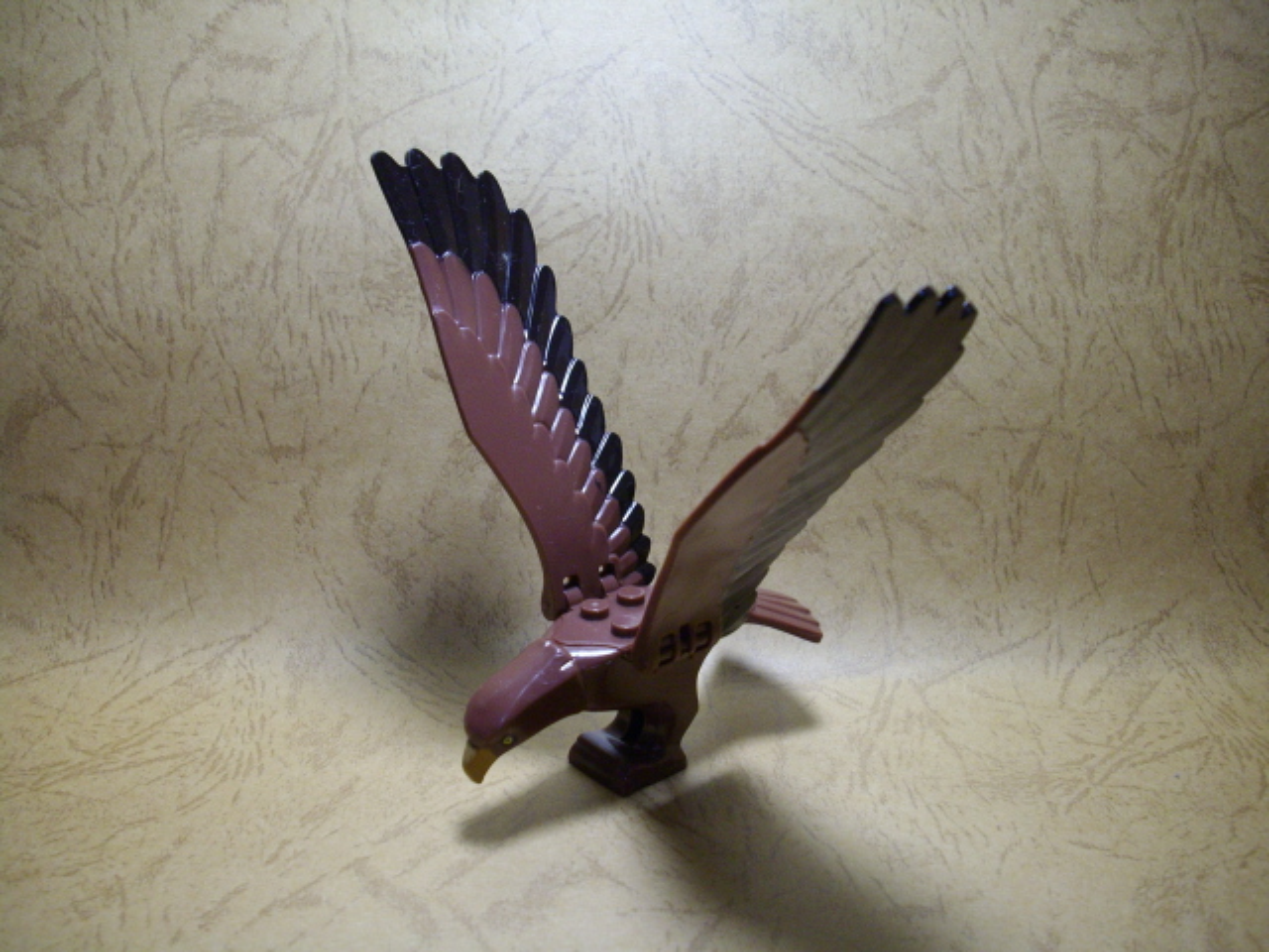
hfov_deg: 50.1
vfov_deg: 38.7
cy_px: 476
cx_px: 634
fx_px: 1356
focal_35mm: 37
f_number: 2.8
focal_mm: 6.2
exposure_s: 1/50
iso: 194
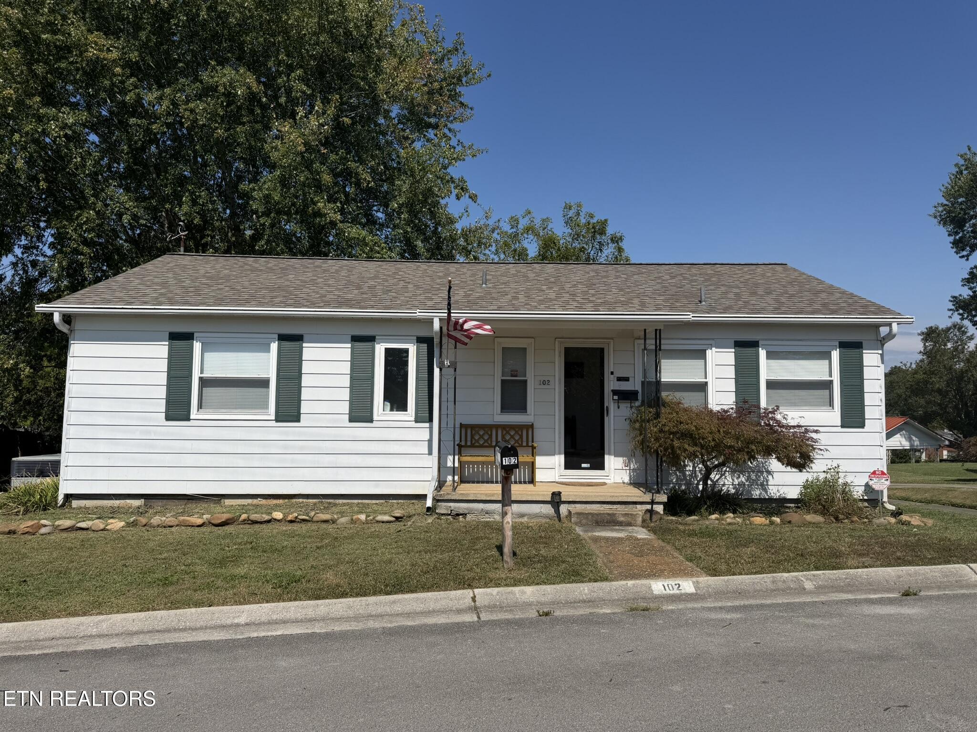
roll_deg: -1.4
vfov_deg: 56.8
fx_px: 677
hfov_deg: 71.6
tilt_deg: +4.5
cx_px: 488
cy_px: 366
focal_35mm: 24
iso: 80
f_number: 1.78
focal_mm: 6.76
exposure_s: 1/8130
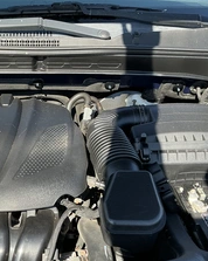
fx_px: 378
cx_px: 8
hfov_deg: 29.1
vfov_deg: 37.9
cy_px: 157
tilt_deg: -31.9
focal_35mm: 49
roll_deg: -1.0
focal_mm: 3
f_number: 1.8
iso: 25
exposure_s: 1/265
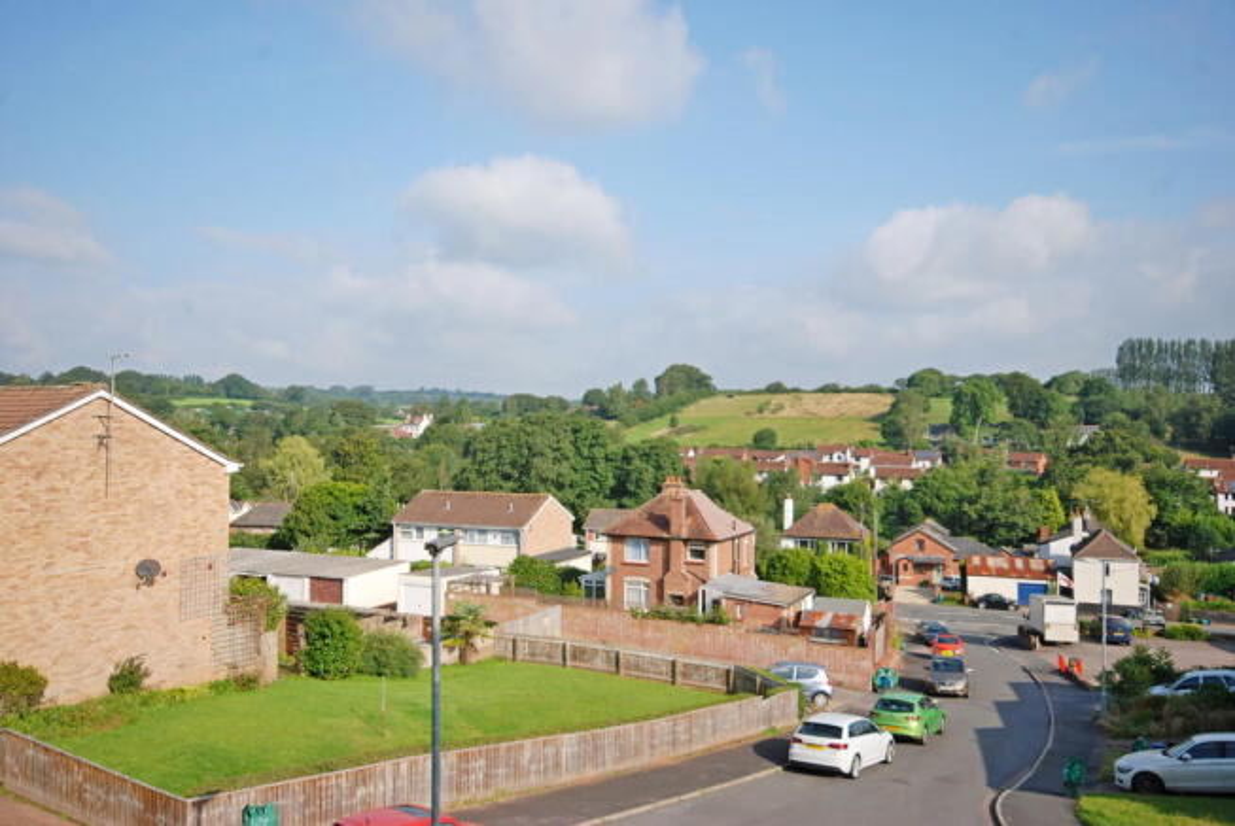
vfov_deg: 43.7
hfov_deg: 61.9
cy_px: 413
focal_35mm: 30
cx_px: 618
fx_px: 1030
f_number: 8
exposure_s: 1/200
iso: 100
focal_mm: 20
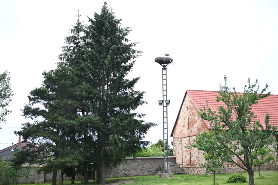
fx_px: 386
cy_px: 92
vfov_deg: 27.0
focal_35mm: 50
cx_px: 139
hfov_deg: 39.6
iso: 2000
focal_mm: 50
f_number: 2.8
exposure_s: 1/10000
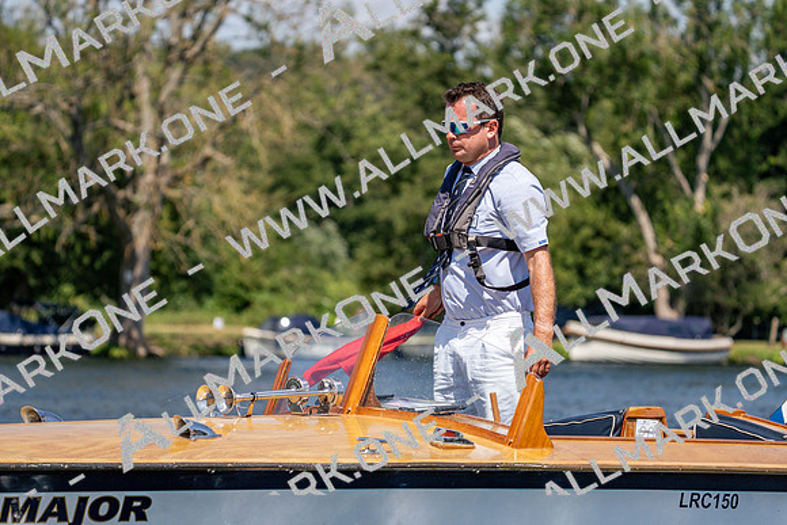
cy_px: 262
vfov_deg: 6.9
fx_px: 4373
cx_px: 394
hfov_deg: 10.3
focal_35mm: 200
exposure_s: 1/2000
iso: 250
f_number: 5.6
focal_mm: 200
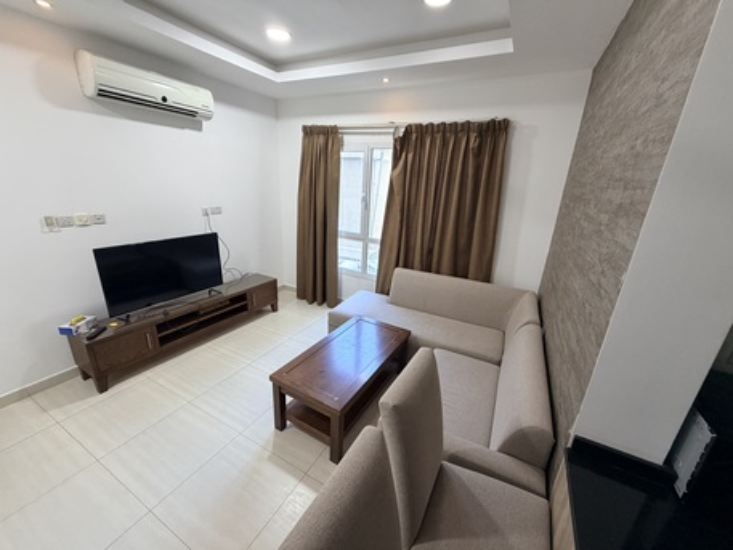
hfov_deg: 102.0
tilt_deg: -17.8
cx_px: 366
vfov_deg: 85.7
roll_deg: -2.5
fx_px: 297
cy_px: 275
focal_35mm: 14
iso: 200
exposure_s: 1/50
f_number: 2.2
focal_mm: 2.22
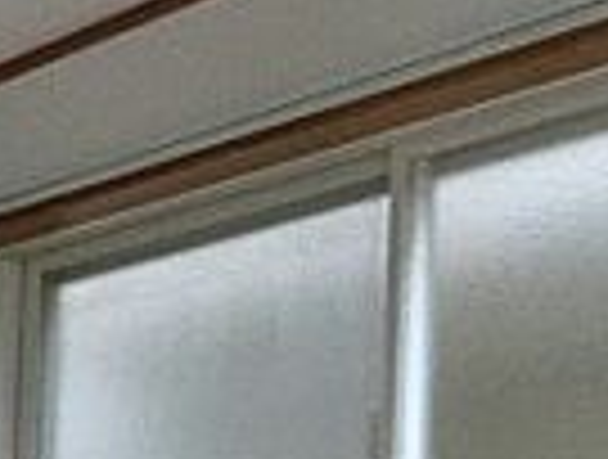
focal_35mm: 118
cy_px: 778
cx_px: -687
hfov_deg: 13.6
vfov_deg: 11.8
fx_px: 2078
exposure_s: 1/320
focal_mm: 4.5
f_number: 3.5
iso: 800
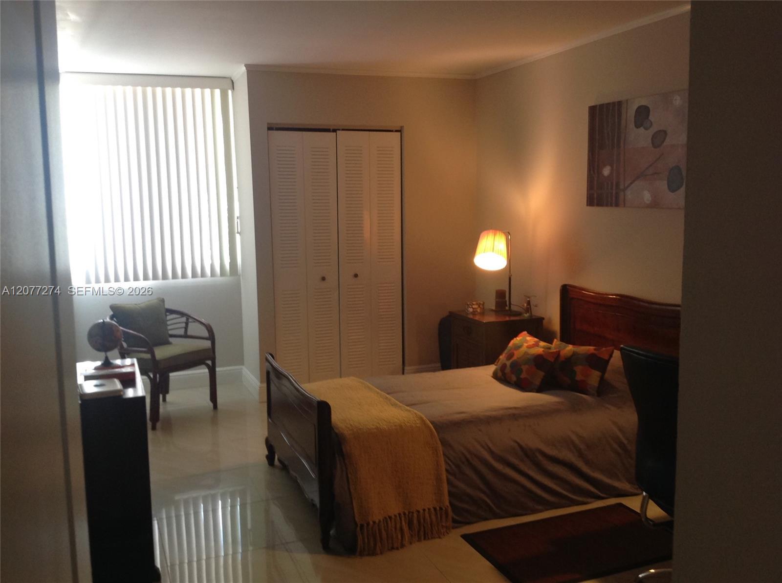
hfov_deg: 52.7
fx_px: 789
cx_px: 391
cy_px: 292
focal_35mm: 35
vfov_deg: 40.6
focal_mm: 4.28
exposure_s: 1/15
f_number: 2.4
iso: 100
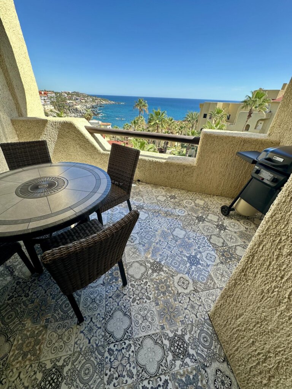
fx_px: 157
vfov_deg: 102.1
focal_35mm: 14
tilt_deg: -33.2
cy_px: 194
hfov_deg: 85.7
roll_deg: -2.3
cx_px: 146
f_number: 2.2
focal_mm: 2.22
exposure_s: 1/406
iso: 40
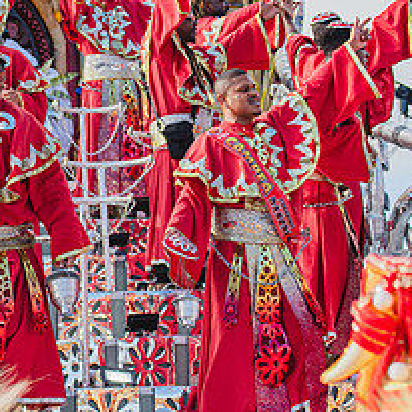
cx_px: 60
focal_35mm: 168
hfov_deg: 10.4
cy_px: 173
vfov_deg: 10.4
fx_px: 2262
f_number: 5.6
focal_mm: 70
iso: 400
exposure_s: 1/1600
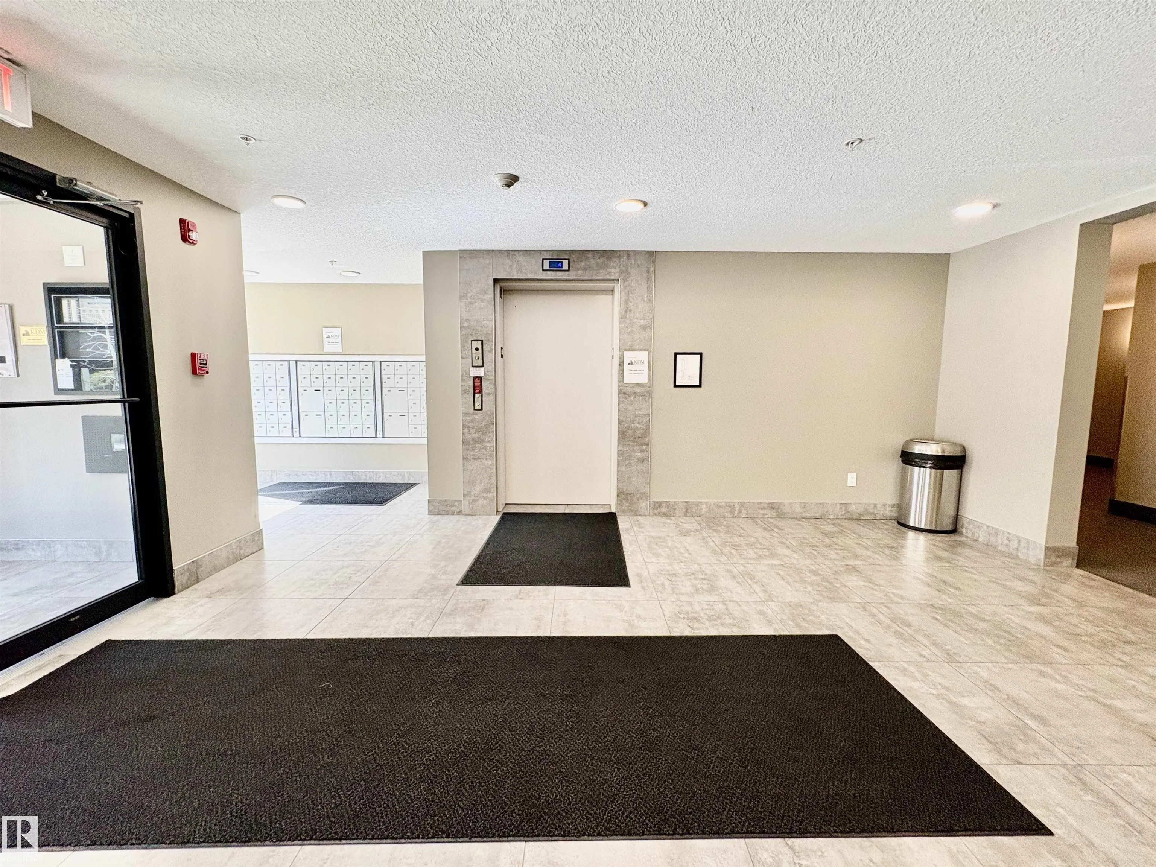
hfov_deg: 102.1
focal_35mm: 14
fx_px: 468
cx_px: 578
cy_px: 434
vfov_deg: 85.7
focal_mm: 2.22
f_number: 2.2
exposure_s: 1/120
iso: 200
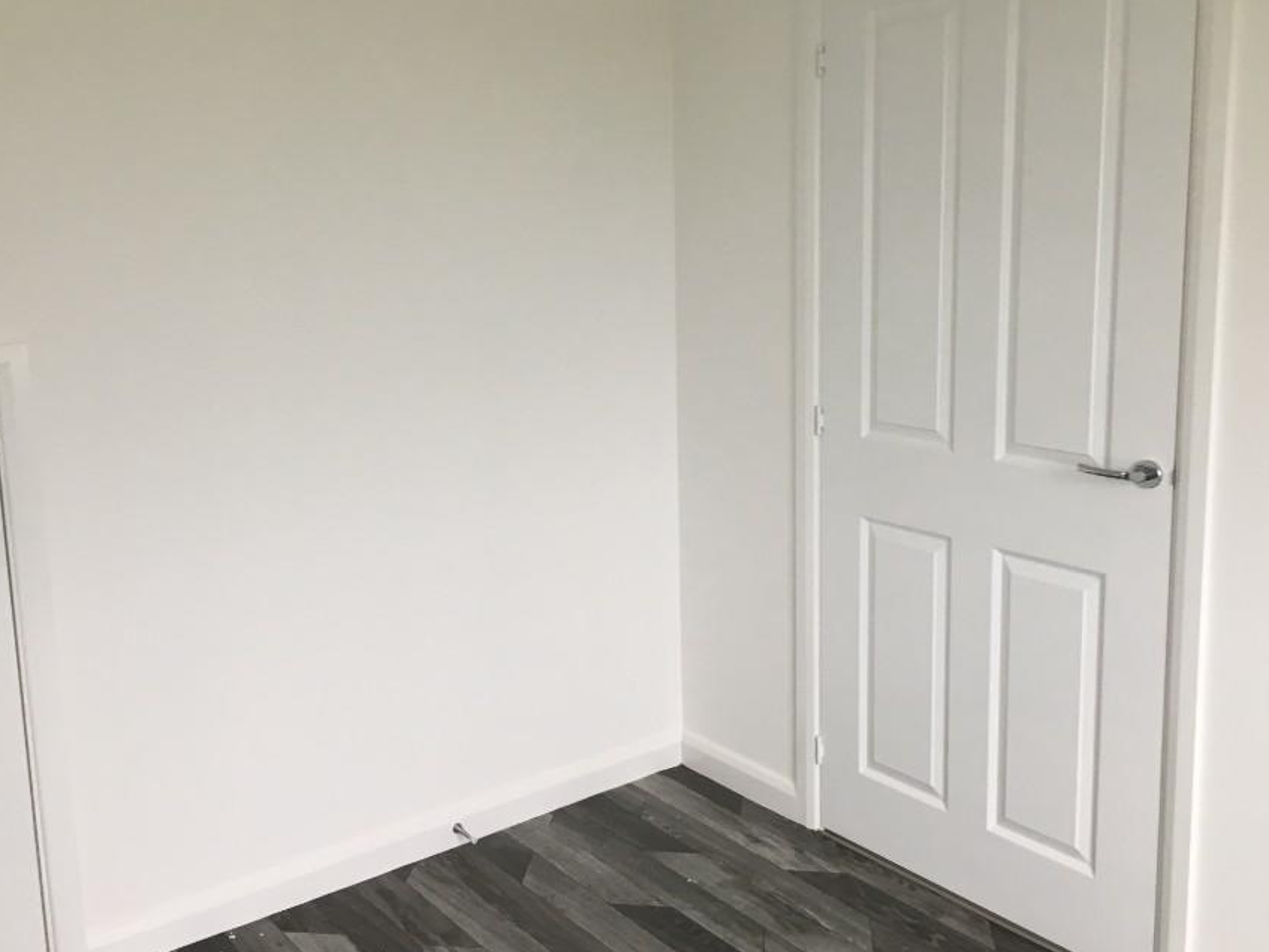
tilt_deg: -10.1
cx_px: 591
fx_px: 1283
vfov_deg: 40.6
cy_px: 406
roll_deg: +0.7
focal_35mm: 35
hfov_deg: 52.6
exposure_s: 1/33
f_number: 2.2
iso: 64
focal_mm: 4.15
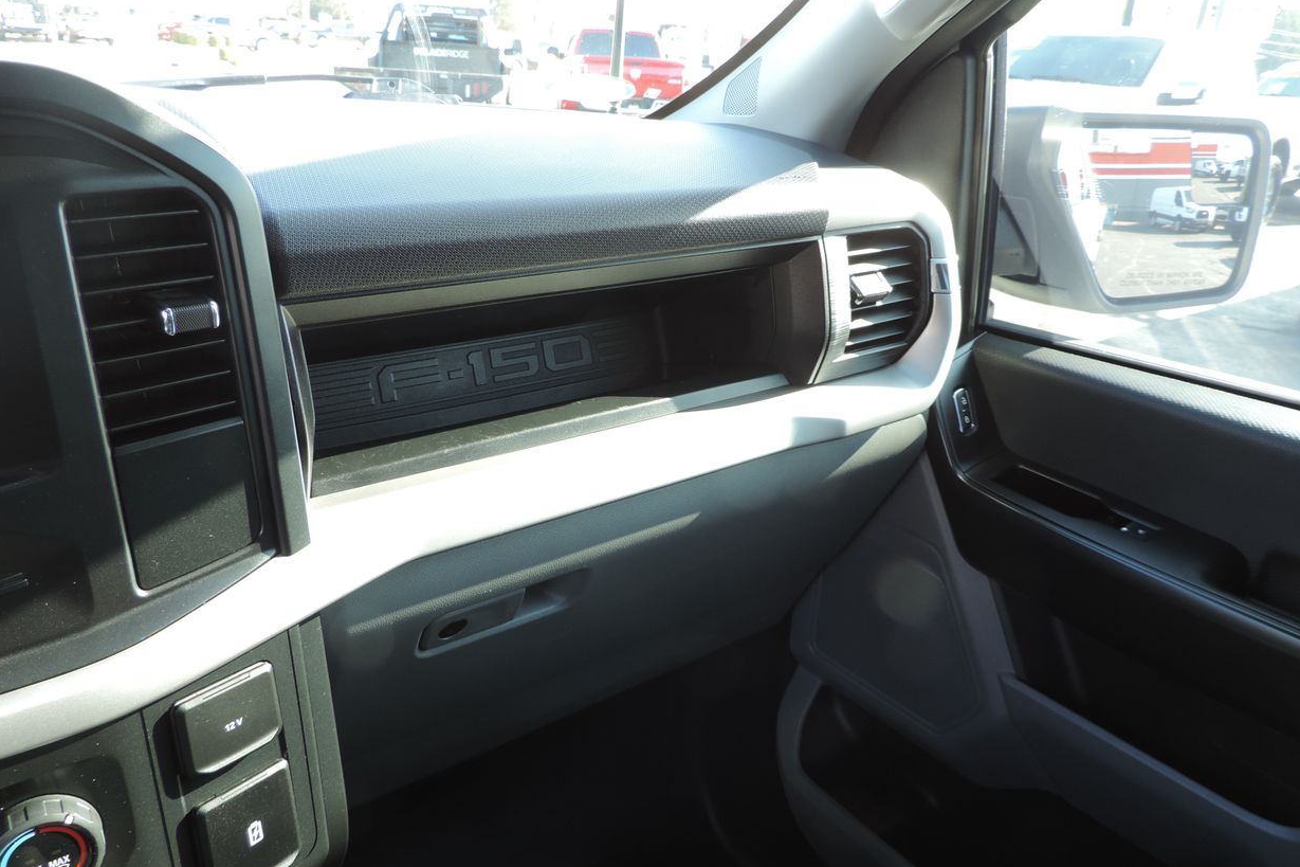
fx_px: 939
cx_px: 641
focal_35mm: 26
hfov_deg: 69.4
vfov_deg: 49.5
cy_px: 437
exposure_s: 1/30
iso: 80
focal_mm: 4.3
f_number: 3
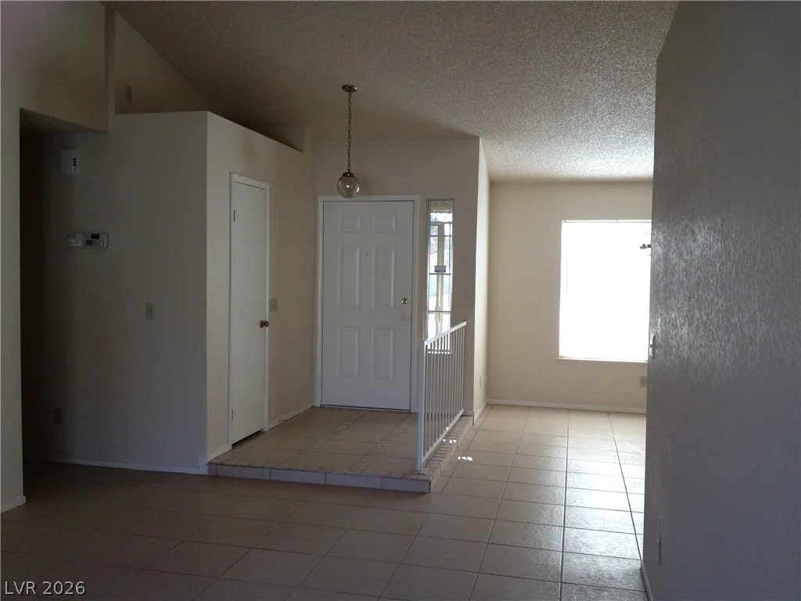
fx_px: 810
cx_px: 400
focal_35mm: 35
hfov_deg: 52.6
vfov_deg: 40.7
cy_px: 300
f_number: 2.4
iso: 125
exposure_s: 1/120
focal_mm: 4.28
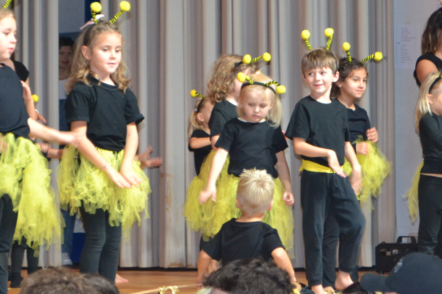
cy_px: 117
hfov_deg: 12.1
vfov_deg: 8.1
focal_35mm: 170
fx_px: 2087
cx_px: 256
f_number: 5.6
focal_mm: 55
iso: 1600
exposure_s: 1/60
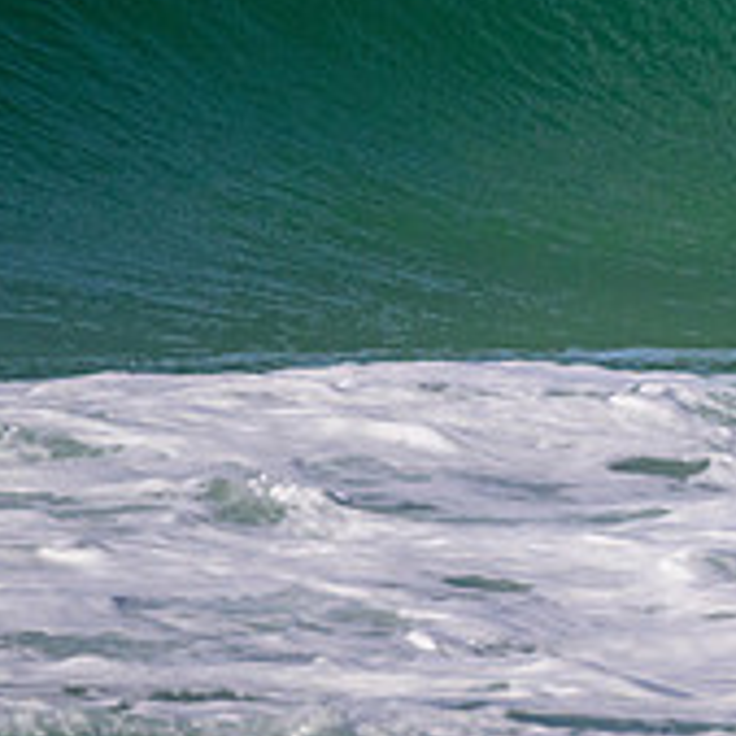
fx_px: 56168
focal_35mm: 2335
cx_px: 1241
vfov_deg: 0.8
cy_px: -28
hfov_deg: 0.8
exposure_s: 1/2000
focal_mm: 800
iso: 1250
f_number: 11
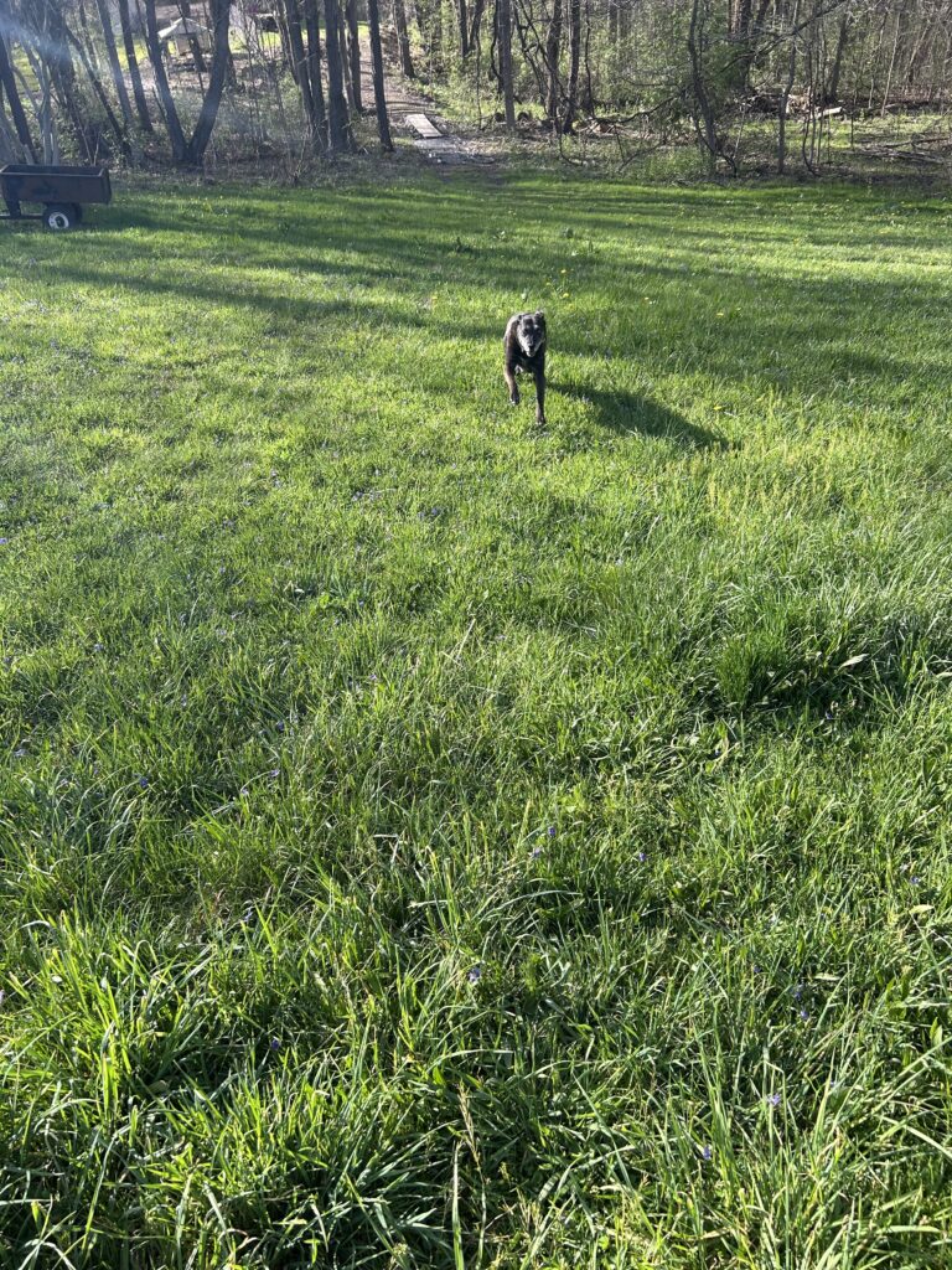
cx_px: 476
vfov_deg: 67.3
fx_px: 953
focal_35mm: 26
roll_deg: +3.3
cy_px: 635
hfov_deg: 53.1
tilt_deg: -34.7
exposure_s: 1/611
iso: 50
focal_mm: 5.7
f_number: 1.5
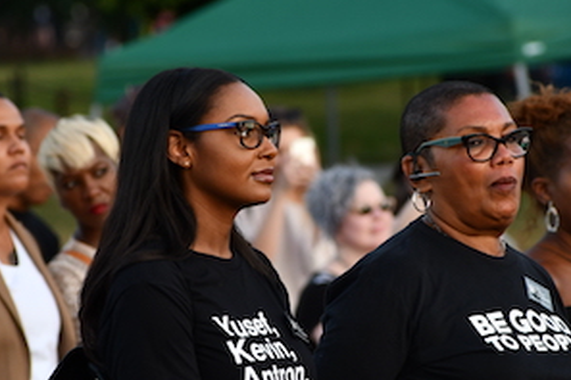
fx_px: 8406
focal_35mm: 530
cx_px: 298
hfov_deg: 3.9
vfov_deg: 2.6
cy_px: 250
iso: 200
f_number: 7.1
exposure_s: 1/100
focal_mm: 210
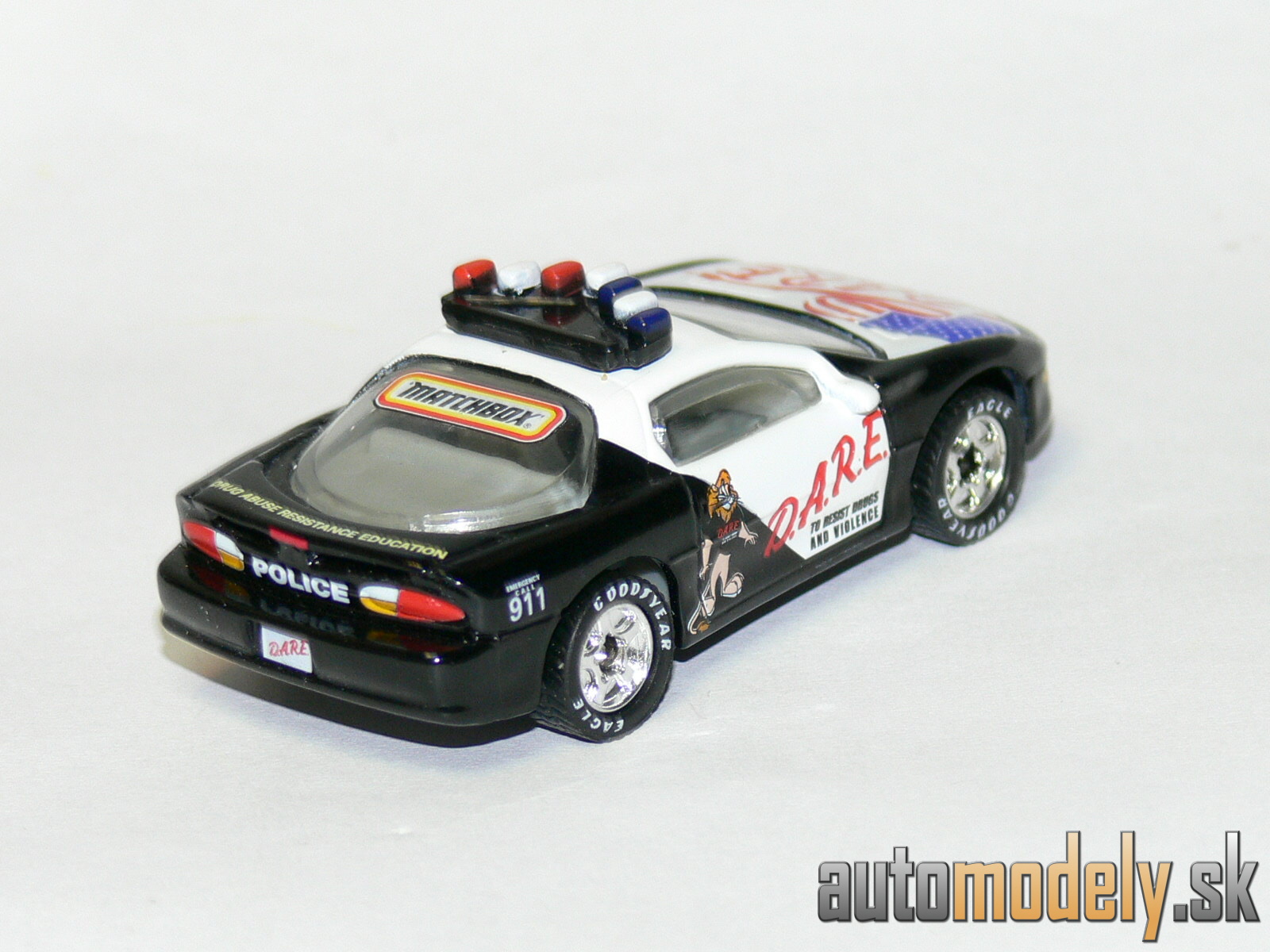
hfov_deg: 10.5
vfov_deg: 7.9
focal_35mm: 188
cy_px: 476
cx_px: 635
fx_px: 6897
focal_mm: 25
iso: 100
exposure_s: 1/30
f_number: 3.6
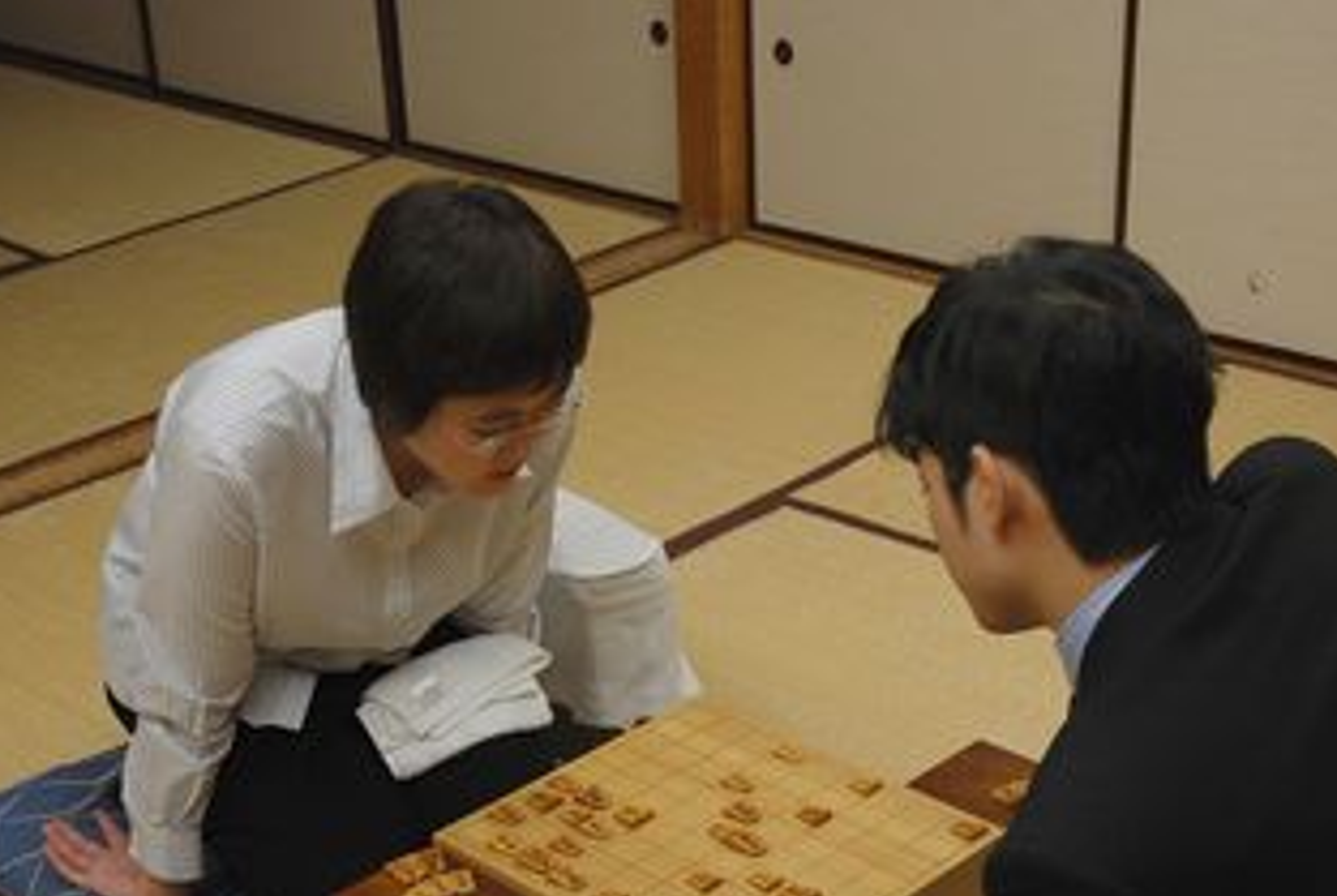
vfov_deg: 21.6
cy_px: 641
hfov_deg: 32.0
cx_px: 600
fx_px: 2333
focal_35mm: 63
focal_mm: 29
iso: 200
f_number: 4
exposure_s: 1/40
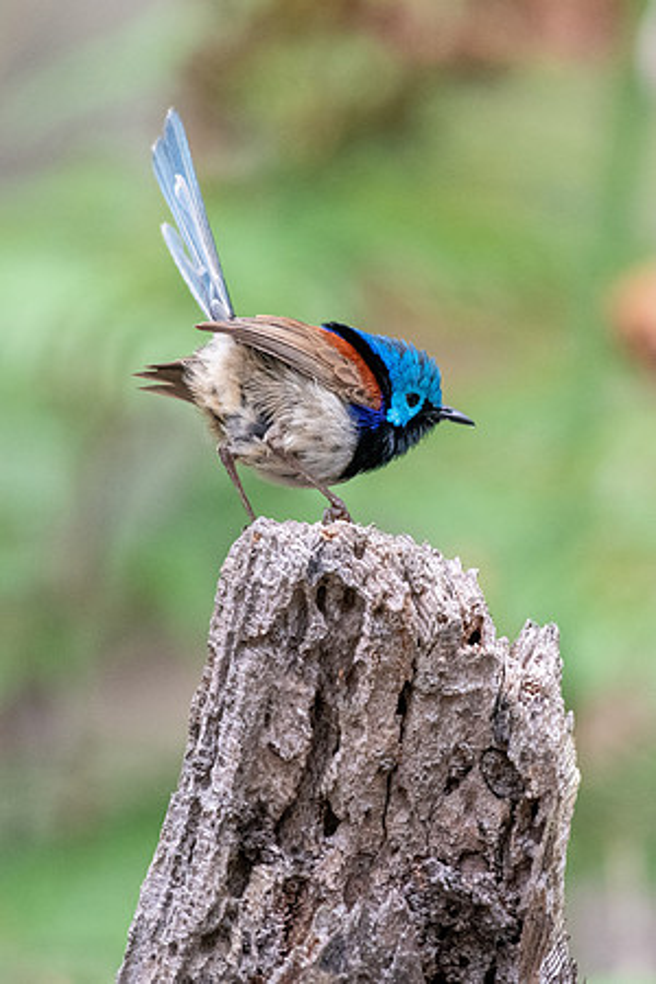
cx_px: 399
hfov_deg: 1.4
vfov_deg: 2.1
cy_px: 412
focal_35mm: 979
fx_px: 26746
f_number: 5.6
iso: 2500
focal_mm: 500
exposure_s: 1/640
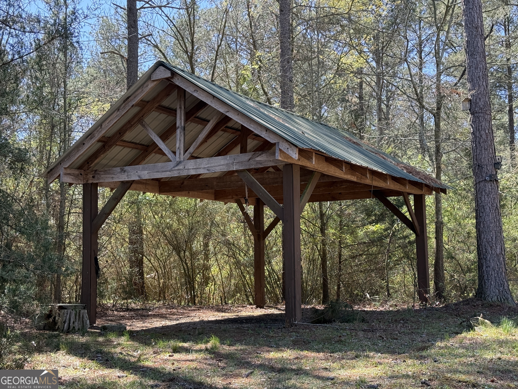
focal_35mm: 48
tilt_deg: +6.1
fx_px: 718
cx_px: 259
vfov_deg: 30.3
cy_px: 194
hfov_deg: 39.7
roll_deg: +1.2
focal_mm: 6.76
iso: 64
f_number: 1.78
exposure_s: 1/411
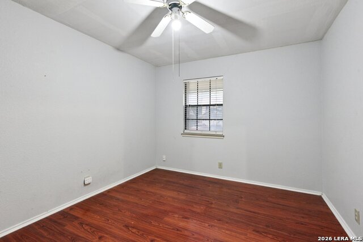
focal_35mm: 17
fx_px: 171
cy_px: 121
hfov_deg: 93.3
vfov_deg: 70.5
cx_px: 182
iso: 2800
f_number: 8
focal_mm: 17
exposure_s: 1/15
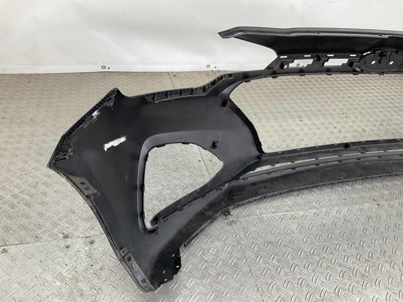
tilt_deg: -34.5
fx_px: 338
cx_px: 202
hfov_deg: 61.7
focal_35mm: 29
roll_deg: -11.2
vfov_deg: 48.2
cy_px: 151
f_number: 1.8
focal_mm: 3
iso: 25
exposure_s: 1/120
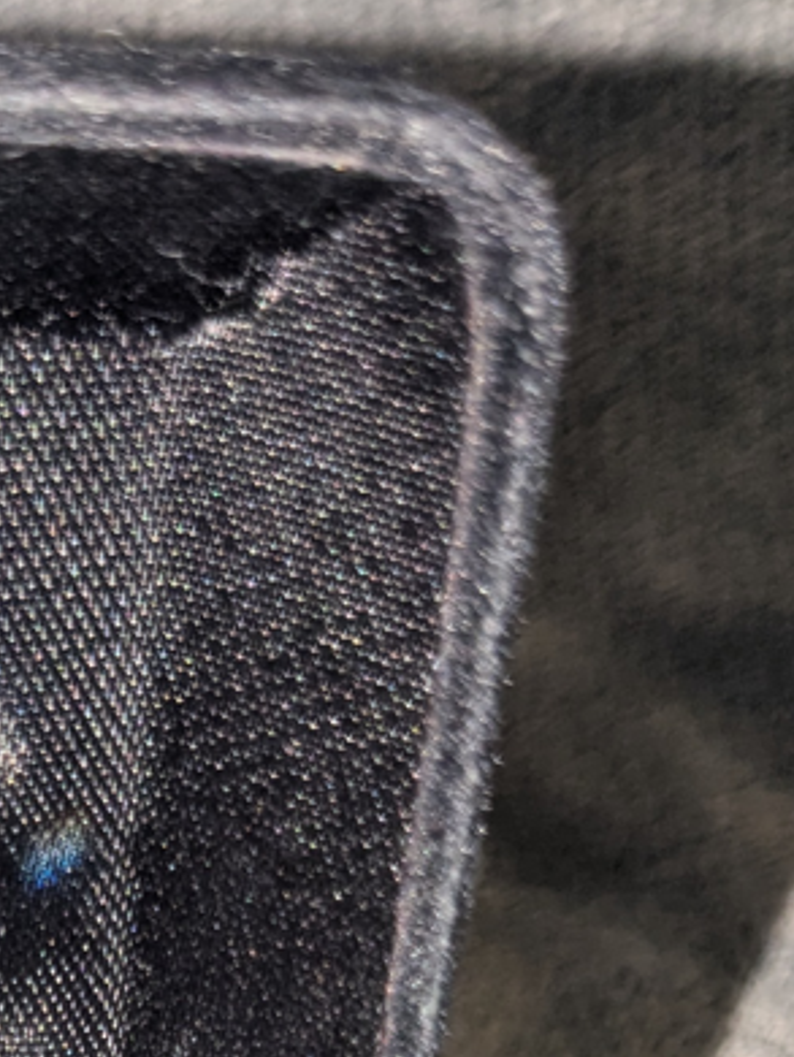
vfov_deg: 20.3
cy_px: 1575
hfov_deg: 16.9
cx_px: -192
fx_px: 2536
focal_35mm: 83
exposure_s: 1/30
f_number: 1.73
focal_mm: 4.38
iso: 62
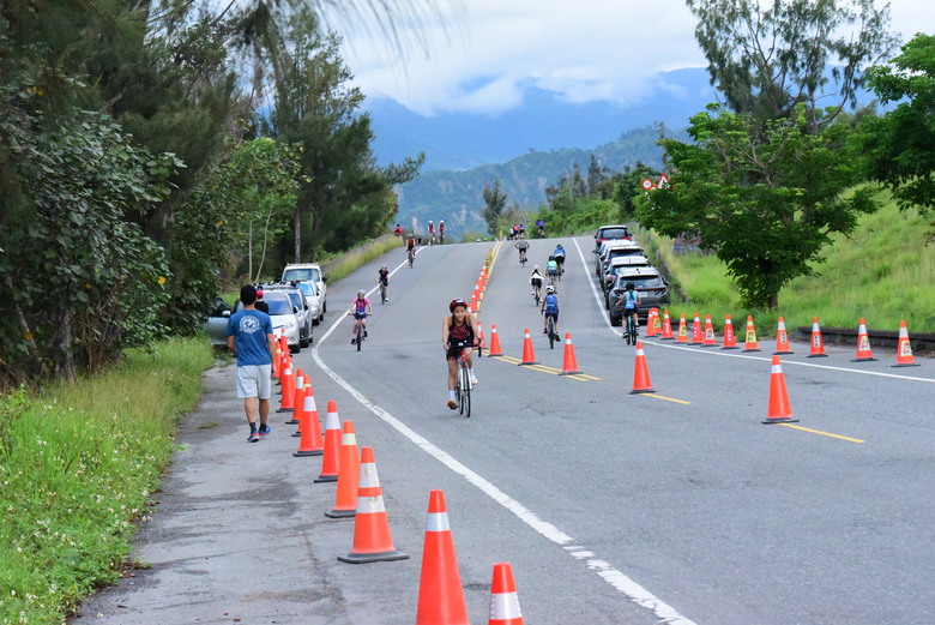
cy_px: 312
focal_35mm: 112
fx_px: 2910
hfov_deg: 18.3
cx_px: 468
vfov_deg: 12.2
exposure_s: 1/2500
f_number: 13
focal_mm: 112
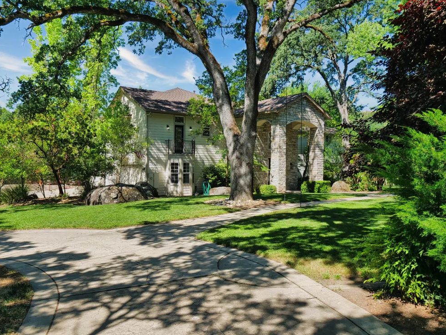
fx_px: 348
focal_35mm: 27
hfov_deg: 65.3
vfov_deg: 51.4
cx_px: 219
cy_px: 168
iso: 160
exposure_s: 1/500
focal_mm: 13
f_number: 5
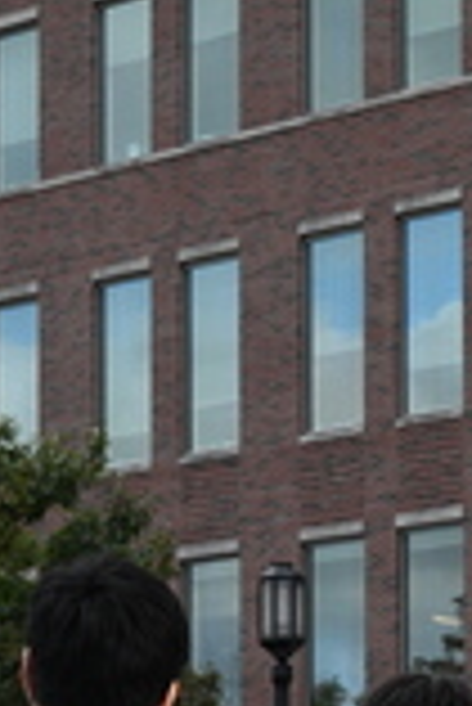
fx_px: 2943
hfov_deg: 9.1
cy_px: 962
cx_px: 450
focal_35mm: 150
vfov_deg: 13.1
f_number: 7.1
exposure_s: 1/1250
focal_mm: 49
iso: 2800
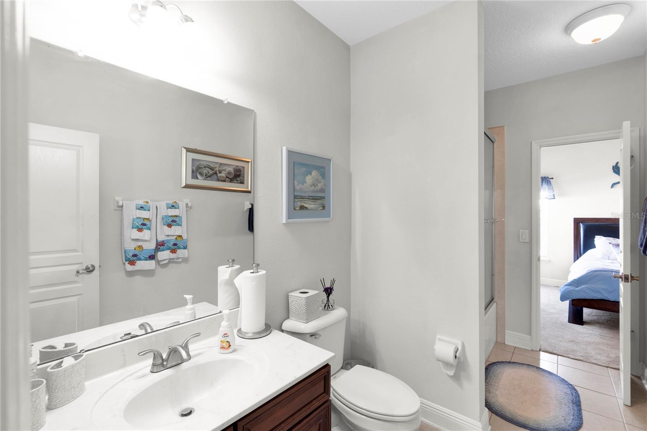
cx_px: 324
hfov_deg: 100.4
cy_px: 216
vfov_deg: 77.3
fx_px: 270
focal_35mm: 15
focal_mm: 10
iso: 100
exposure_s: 1/3.33
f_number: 8
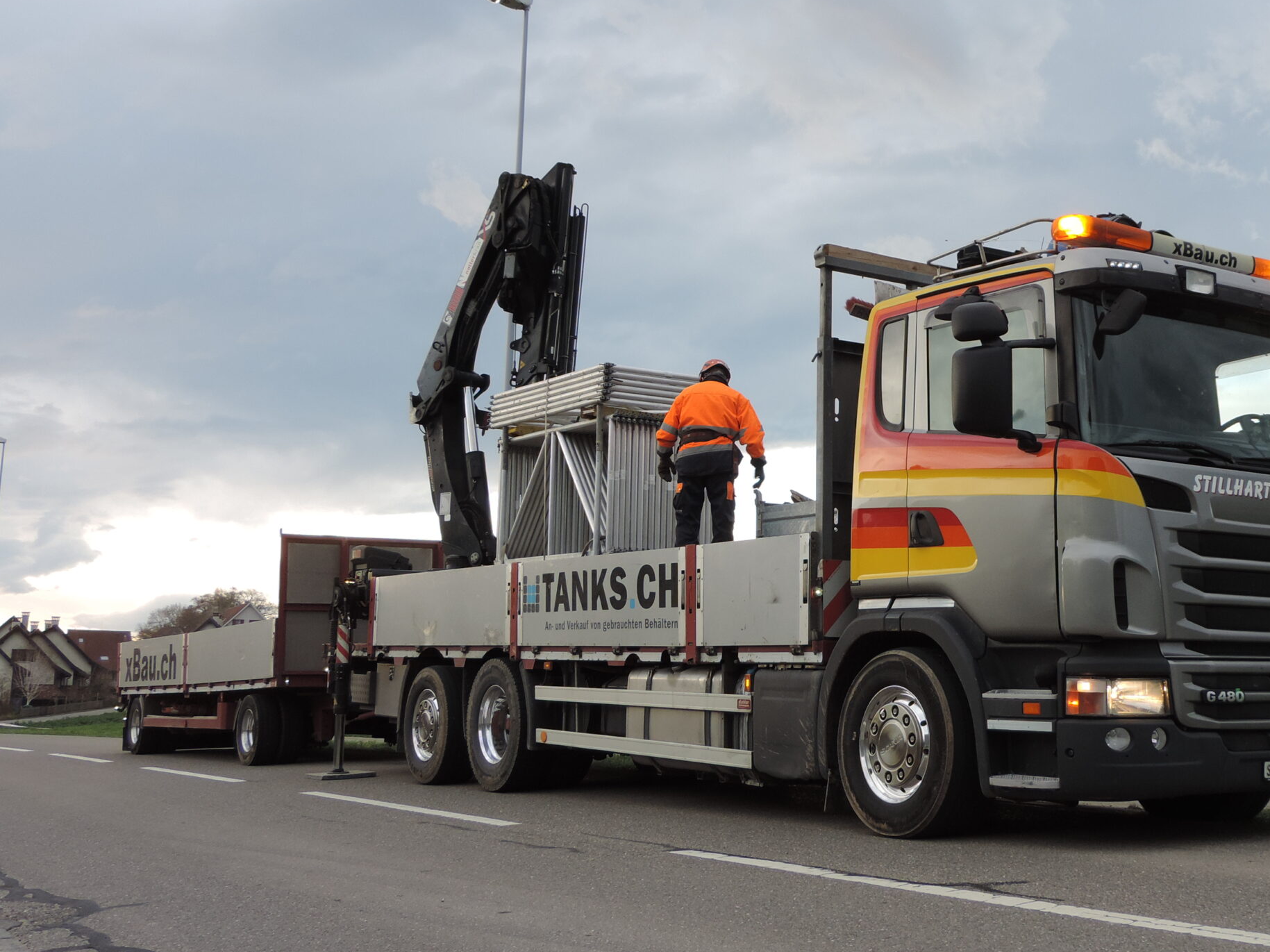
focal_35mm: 42
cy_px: 429
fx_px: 1541
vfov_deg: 34.3
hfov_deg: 44.4
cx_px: 811
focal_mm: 5.3
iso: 80
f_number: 3.1
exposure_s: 1/100
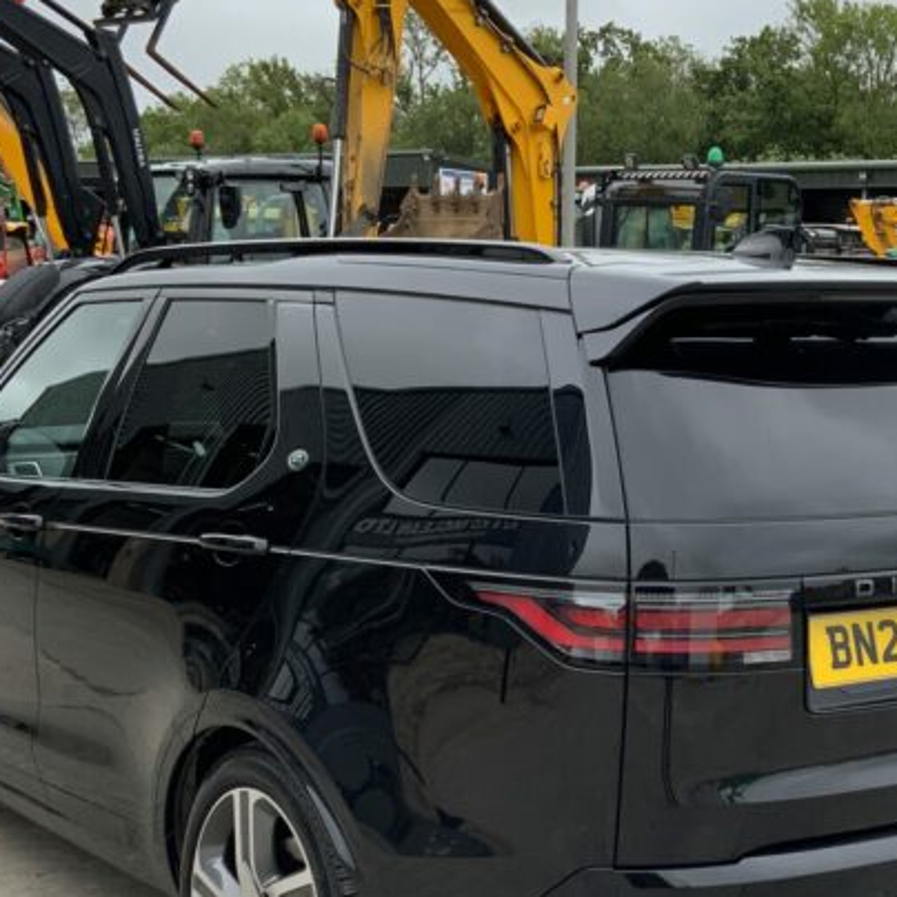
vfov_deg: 26.4
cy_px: 586
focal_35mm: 65
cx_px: 646
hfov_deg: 26.2
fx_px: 1906
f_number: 1.8
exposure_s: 1/759
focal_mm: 3
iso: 16
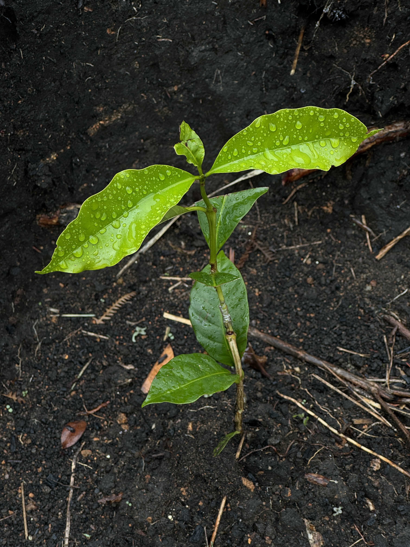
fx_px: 1216
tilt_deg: -53.6
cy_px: 274
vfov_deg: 25.3
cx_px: 205
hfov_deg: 19.1
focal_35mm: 77
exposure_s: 1/213
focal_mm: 9
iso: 25
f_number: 2.8
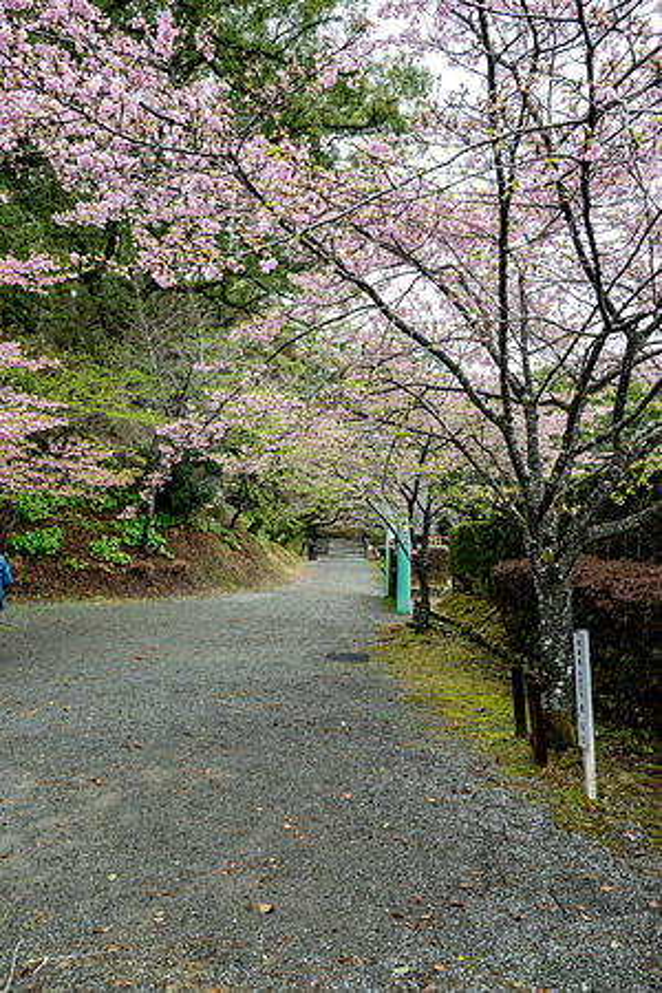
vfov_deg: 73.7
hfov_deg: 53.1
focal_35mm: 24
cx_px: 331
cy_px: 496
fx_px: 662
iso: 1100
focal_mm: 24
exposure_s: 1/250
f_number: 8
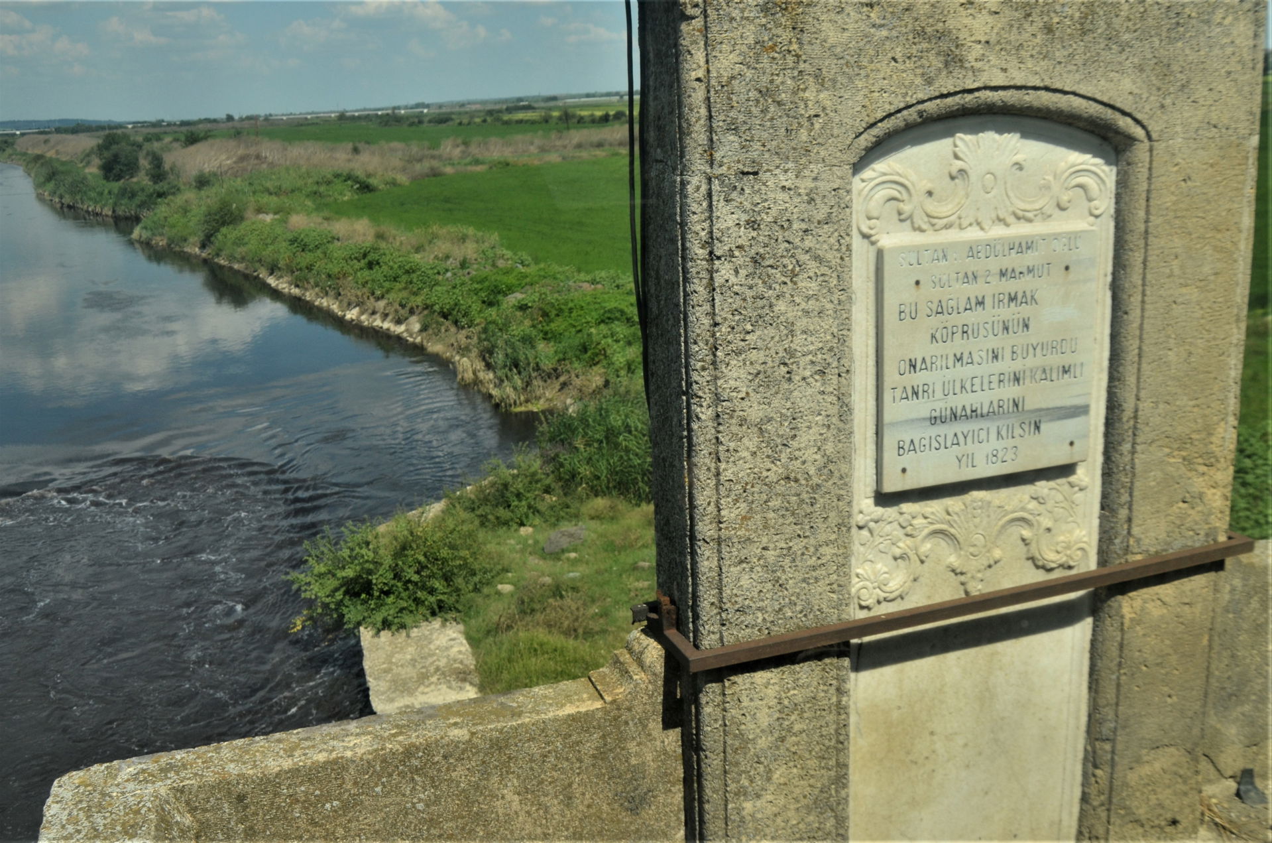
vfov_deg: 36.7
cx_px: 636
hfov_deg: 53.2
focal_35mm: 36
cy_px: 422
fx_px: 1269
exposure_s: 1/2000
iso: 400
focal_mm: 24
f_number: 7.1
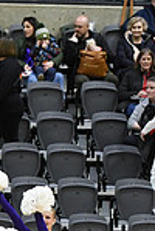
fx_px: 2623
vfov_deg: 5.0
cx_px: -276
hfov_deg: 3.3
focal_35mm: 408
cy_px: 297
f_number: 2.8
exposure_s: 1/400
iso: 3200
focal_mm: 70
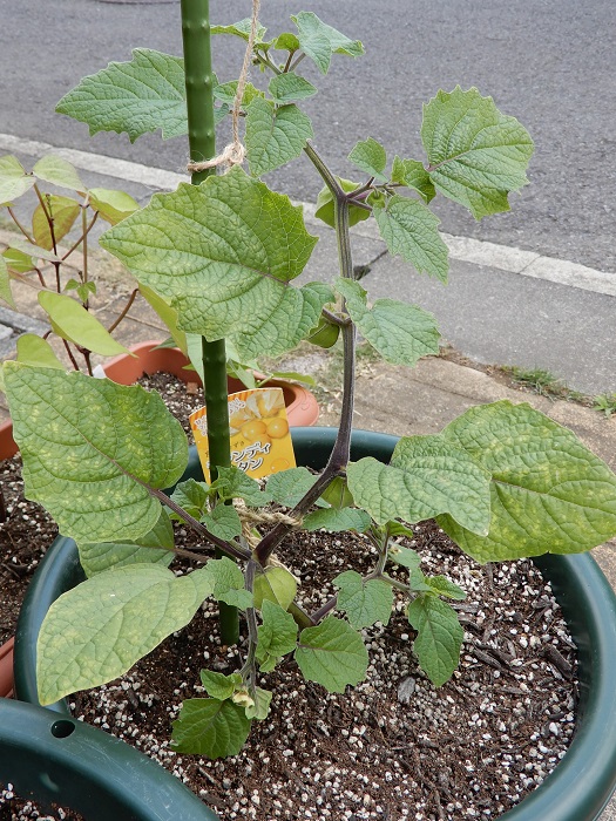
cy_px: 410
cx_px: 308
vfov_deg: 60.0
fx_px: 712
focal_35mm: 30
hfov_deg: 46.8
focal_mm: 5.4
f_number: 3.5
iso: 80
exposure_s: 1/100
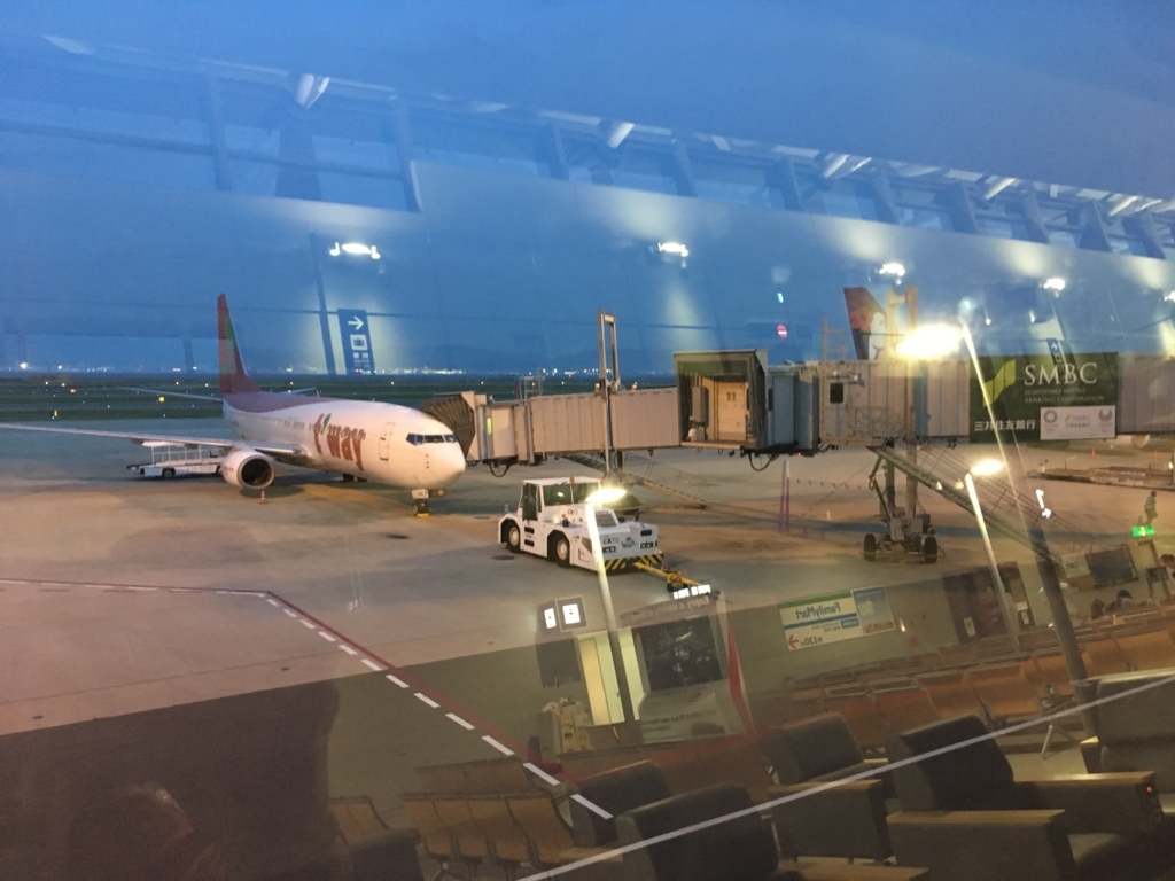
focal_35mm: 29
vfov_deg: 48.2
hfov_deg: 61.7
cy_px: 440
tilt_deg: -2.4
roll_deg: +0.1
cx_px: 588
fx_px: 984
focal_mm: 4.15
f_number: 2.2
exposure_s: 1/15
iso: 400
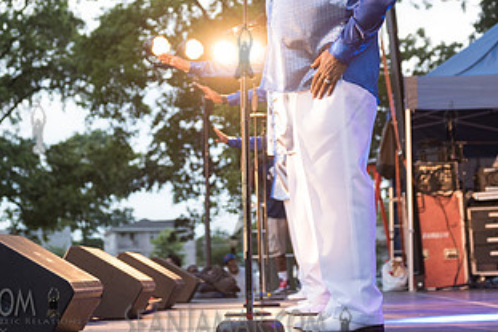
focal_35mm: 84
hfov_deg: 24.2
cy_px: 51
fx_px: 1161
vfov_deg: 16.1
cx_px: 243
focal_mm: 45
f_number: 3.2
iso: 2000
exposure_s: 1/250
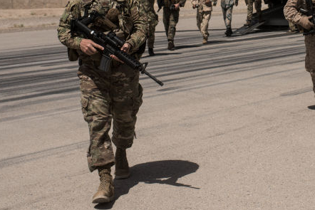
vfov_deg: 16.4
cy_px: -10
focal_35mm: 81
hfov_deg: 24.5
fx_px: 709
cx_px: 264
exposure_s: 1/2000
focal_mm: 35
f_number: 6.3
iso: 160
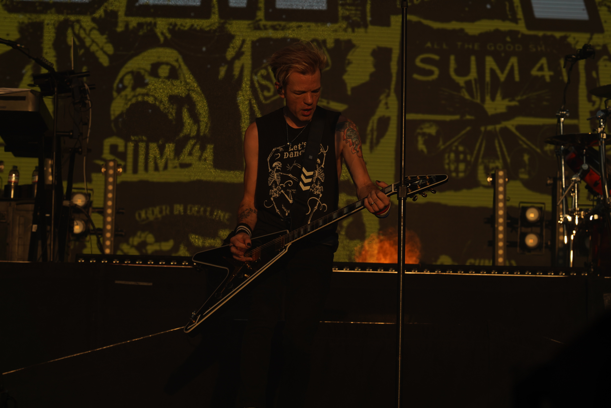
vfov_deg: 13.0
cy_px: 204
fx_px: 1782
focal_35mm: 105
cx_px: 306
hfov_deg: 19.5
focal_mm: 105
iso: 100
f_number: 8
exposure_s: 1/640
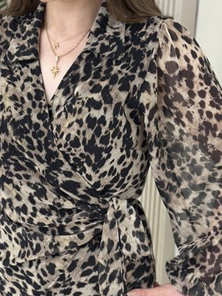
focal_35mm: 72
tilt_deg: -17.9
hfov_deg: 20.4
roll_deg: -2.2
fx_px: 615
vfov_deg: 26.9
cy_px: 185
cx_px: 81
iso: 80
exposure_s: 1/100
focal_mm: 6.86
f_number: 1.78
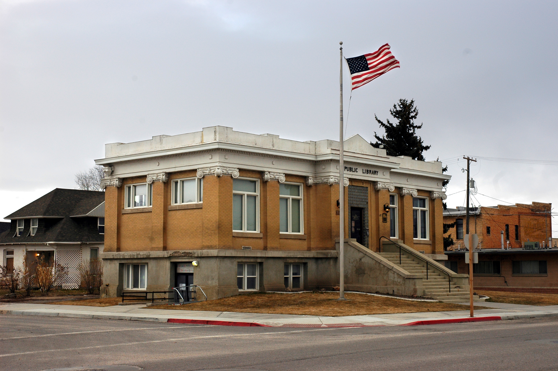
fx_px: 813
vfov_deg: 25.7
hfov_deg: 37.9
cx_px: 279
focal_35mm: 52
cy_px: 186
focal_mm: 35
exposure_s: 1/200
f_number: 8
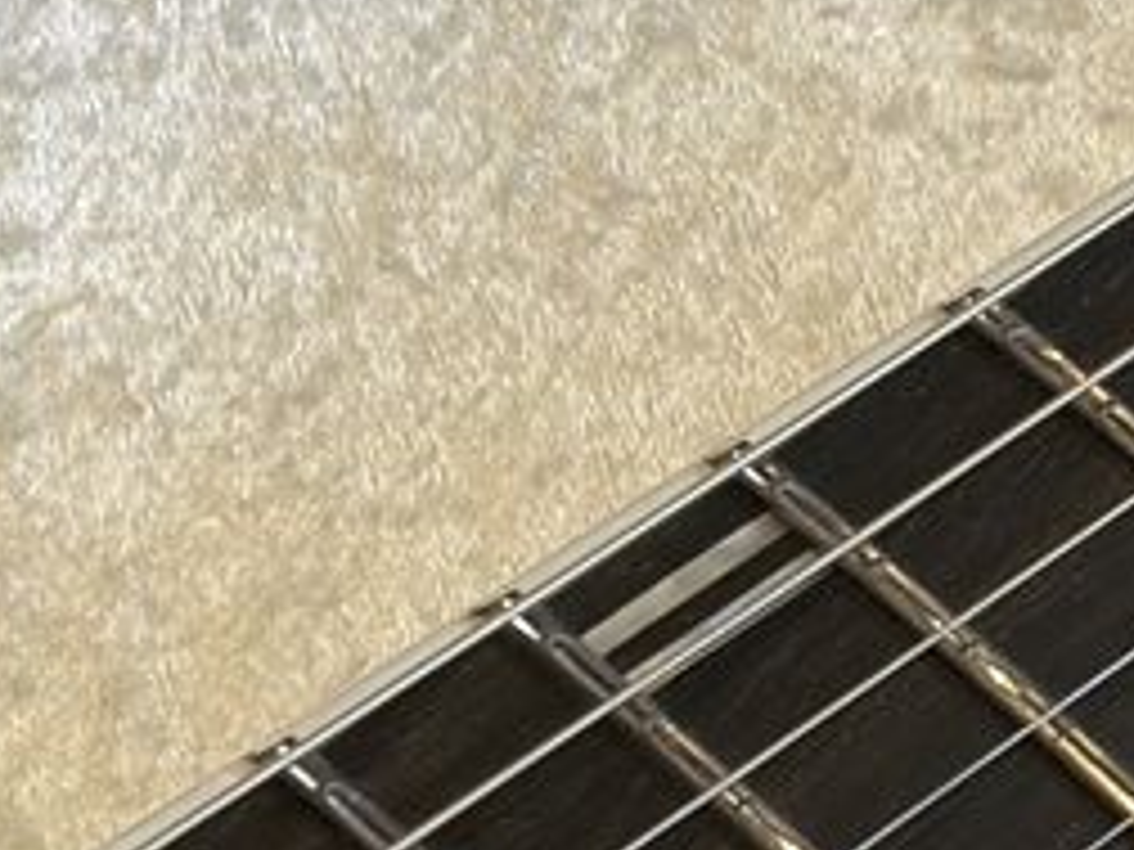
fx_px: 8648
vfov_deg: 5.6
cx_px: 1089
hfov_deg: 7.5
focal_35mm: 264
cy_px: 751
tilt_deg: -50.1
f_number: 1.6
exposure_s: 1/60
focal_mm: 5.96
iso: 64
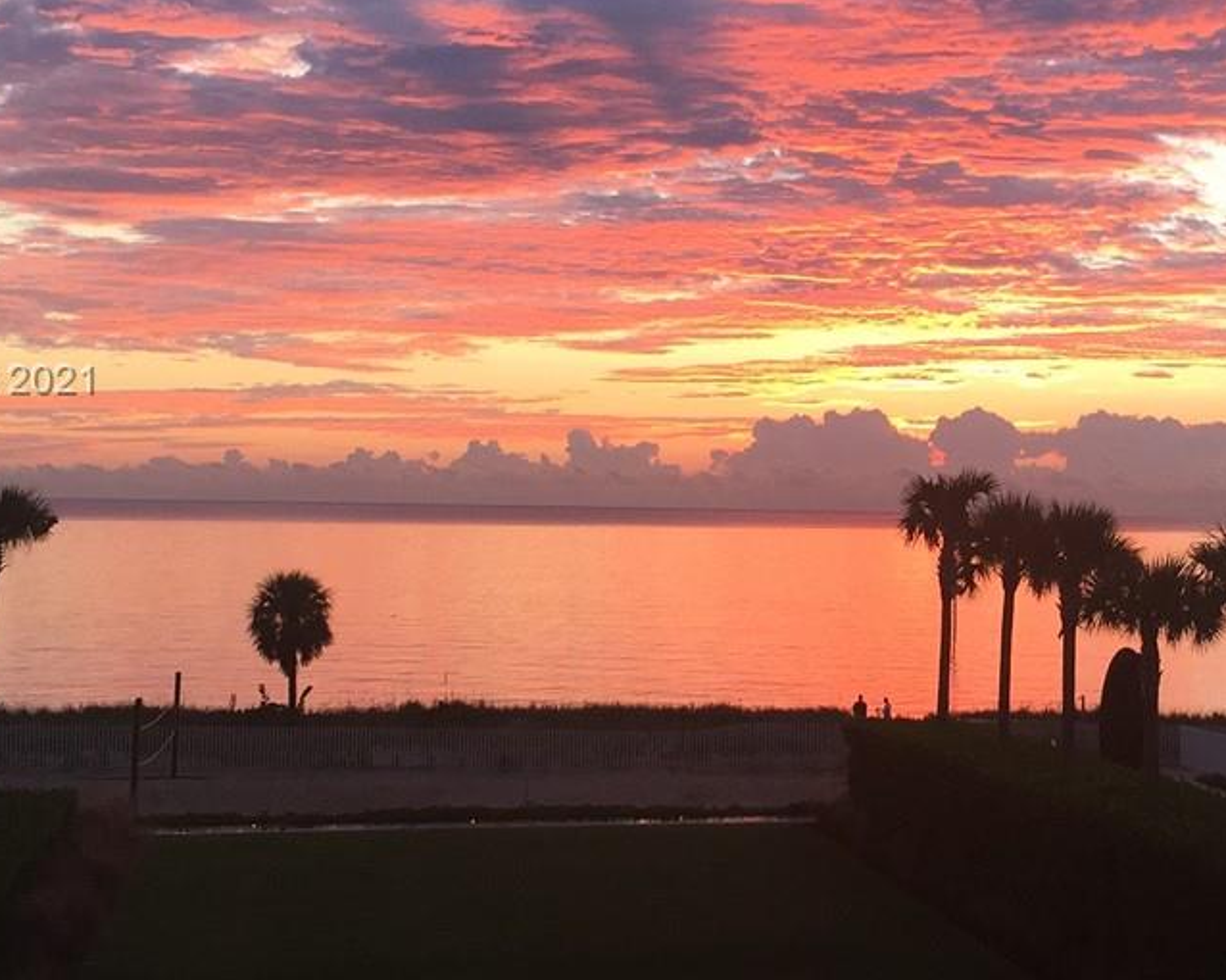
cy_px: 382
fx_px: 2575
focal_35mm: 71
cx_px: 1020
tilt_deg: +2.2
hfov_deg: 26.2
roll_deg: -1.5
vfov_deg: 21.5
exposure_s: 1/120
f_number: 2.2
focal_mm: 4.15
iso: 40
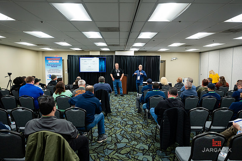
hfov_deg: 70.2
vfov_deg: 50.1
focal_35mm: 26
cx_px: 121
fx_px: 172
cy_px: 80
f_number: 4
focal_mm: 25.5
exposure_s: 1/200
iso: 2000
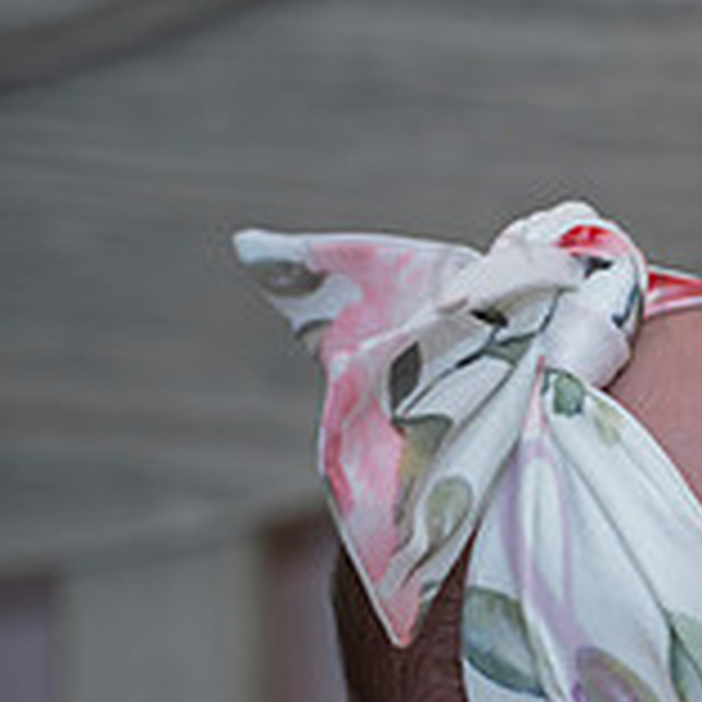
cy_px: 485
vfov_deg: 6.9
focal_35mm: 254
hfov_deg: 6.7
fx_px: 5828
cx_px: 1224
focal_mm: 77
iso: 800
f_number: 4
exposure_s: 1/320
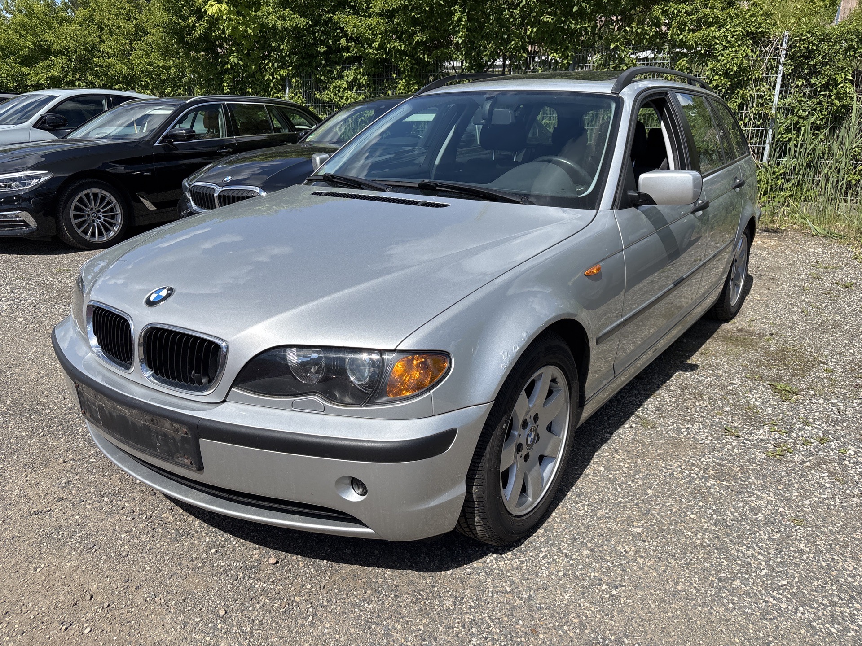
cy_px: 323
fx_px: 647
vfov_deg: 53.1
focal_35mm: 26
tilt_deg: -14.4
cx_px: 431
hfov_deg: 67.3
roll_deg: +0.3
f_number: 1.6
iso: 50
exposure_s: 1/4255
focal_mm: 5.96
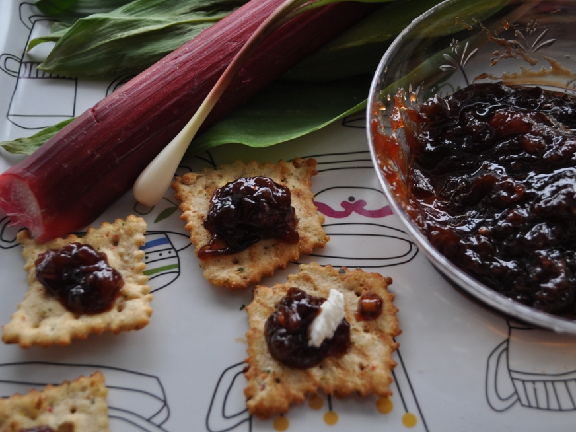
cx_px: 283
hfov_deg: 42.9
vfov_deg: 32.9
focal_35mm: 44
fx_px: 732
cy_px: 211
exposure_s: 1/60
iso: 400
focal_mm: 26
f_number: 4.2
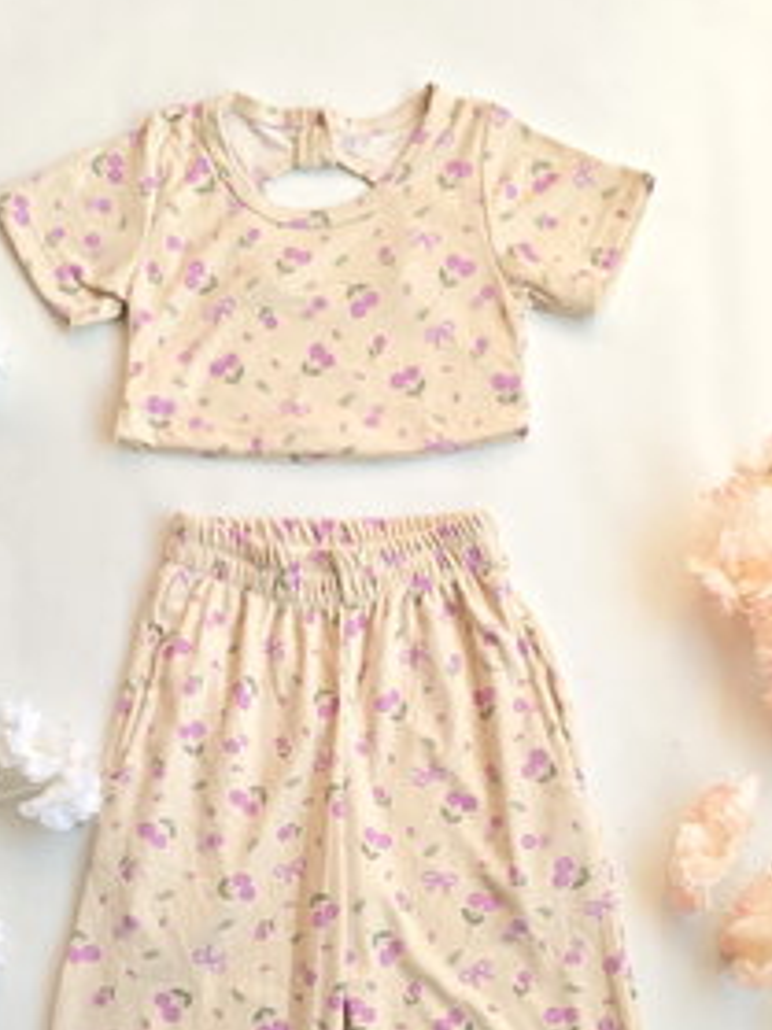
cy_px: 866
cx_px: 336
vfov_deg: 40.6
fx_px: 1309
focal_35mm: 44
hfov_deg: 32.8
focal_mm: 6.3
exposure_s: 1/180
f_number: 1.7
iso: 125
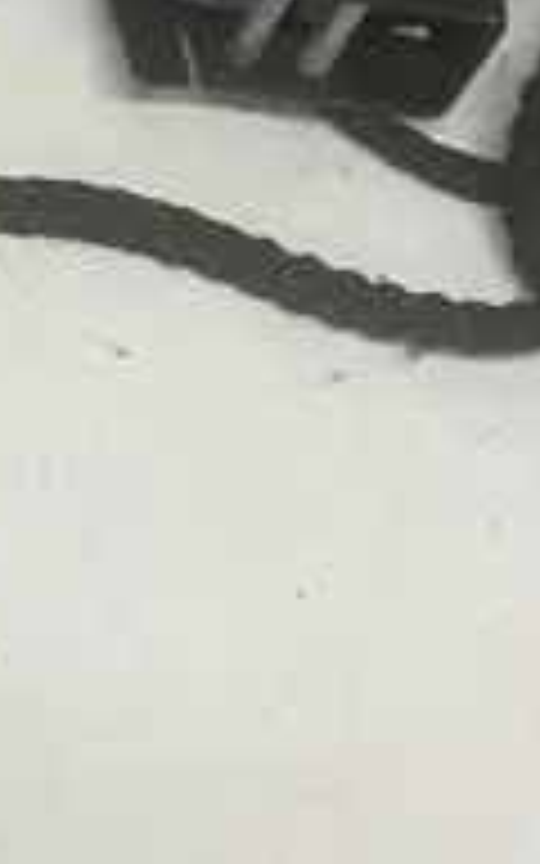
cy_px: -122
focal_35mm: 158
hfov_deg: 7.5
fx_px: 3720
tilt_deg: -57.4
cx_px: -927
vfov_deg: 13.0
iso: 50
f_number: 1.8
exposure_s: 1/50
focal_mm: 3.99
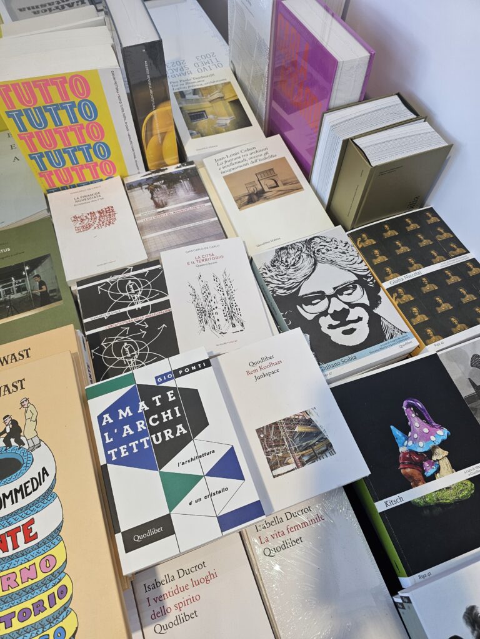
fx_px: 425
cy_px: 320
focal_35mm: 23
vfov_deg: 73.9
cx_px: 240
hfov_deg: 58.9
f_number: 1.7
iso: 40
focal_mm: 6.3
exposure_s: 1/100
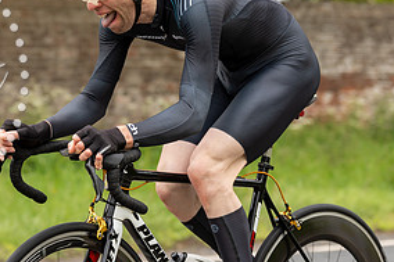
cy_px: 6
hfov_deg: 11.4
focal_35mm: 180
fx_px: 1969
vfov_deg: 7.6
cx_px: 114
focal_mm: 88
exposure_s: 1/1000
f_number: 3.5
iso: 400
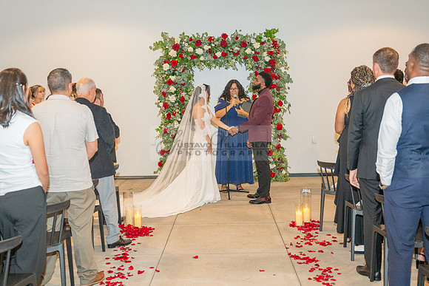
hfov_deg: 43.9
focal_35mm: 45
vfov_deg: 30.1
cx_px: 214
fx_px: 532
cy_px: 123
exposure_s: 1/200
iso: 1250
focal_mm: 38
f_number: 3.5
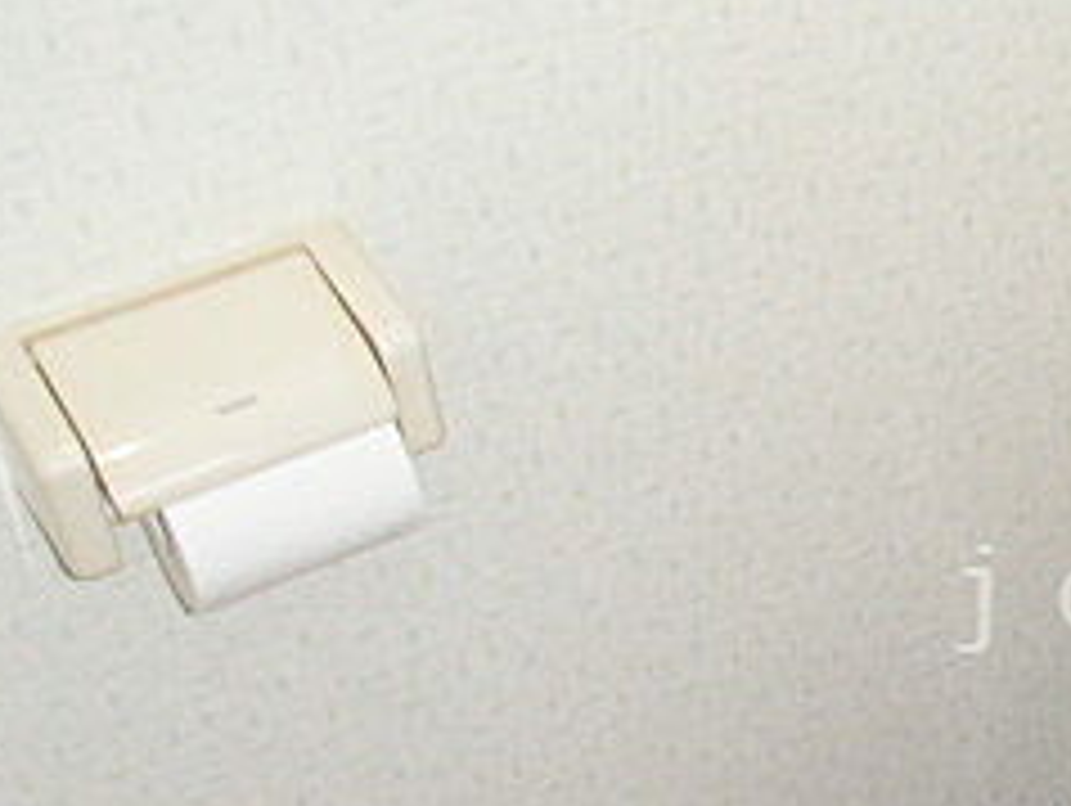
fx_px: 2663
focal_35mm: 86
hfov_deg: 21.2
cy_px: 599
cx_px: 1264
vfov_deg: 17.1
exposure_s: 1/30
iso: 400
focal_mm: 5.72
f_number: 4.2
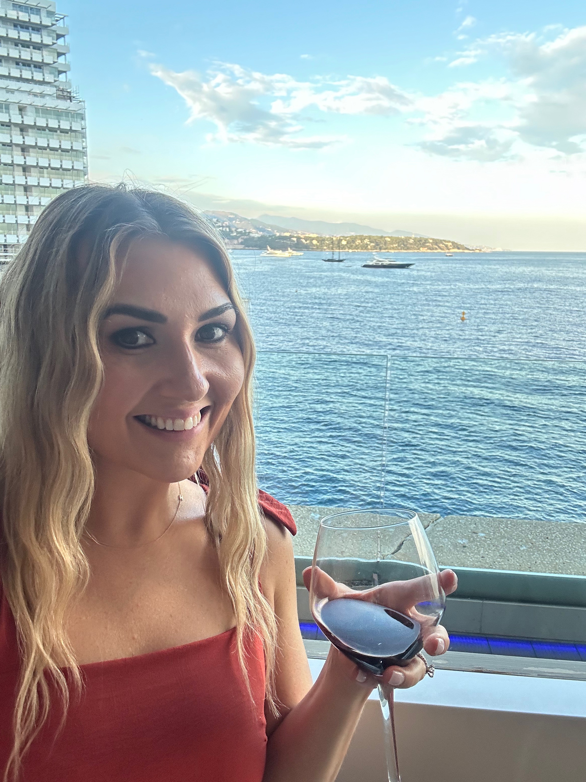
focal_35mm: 30
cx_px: 293
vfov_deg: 60.0
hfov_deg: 46.8
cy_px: 391
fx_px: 677
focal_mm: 2.69
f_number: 1.9
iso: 50
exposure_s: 1/100
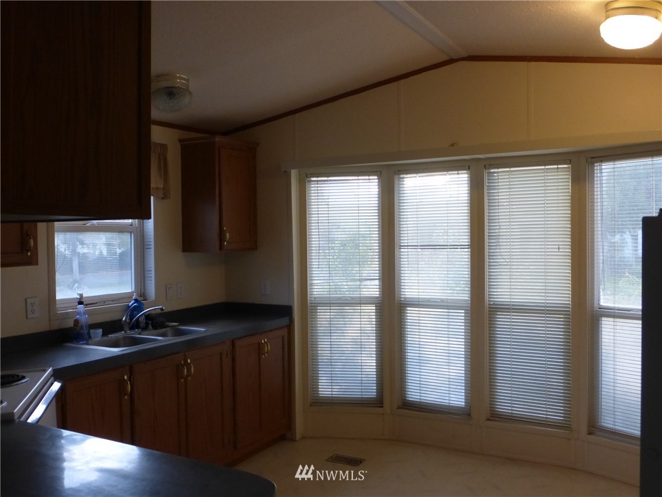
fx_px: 593
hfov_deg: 58.4
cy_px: 248
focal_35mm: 31
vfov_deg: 45.4
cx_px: 331
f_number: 3.6
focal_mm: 5.4
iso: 320
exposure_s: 1/60
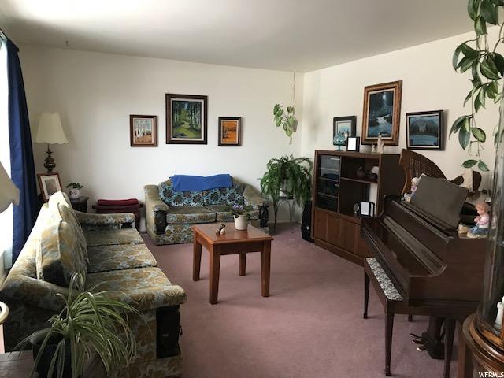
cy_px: 189
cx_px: 252
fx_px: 408
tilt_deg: -6.9
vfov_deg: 49.7
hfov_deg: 63.4
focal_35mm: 28
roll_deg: -1.6
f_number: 1.8
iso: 50
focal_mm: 3.99
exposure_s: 1/15
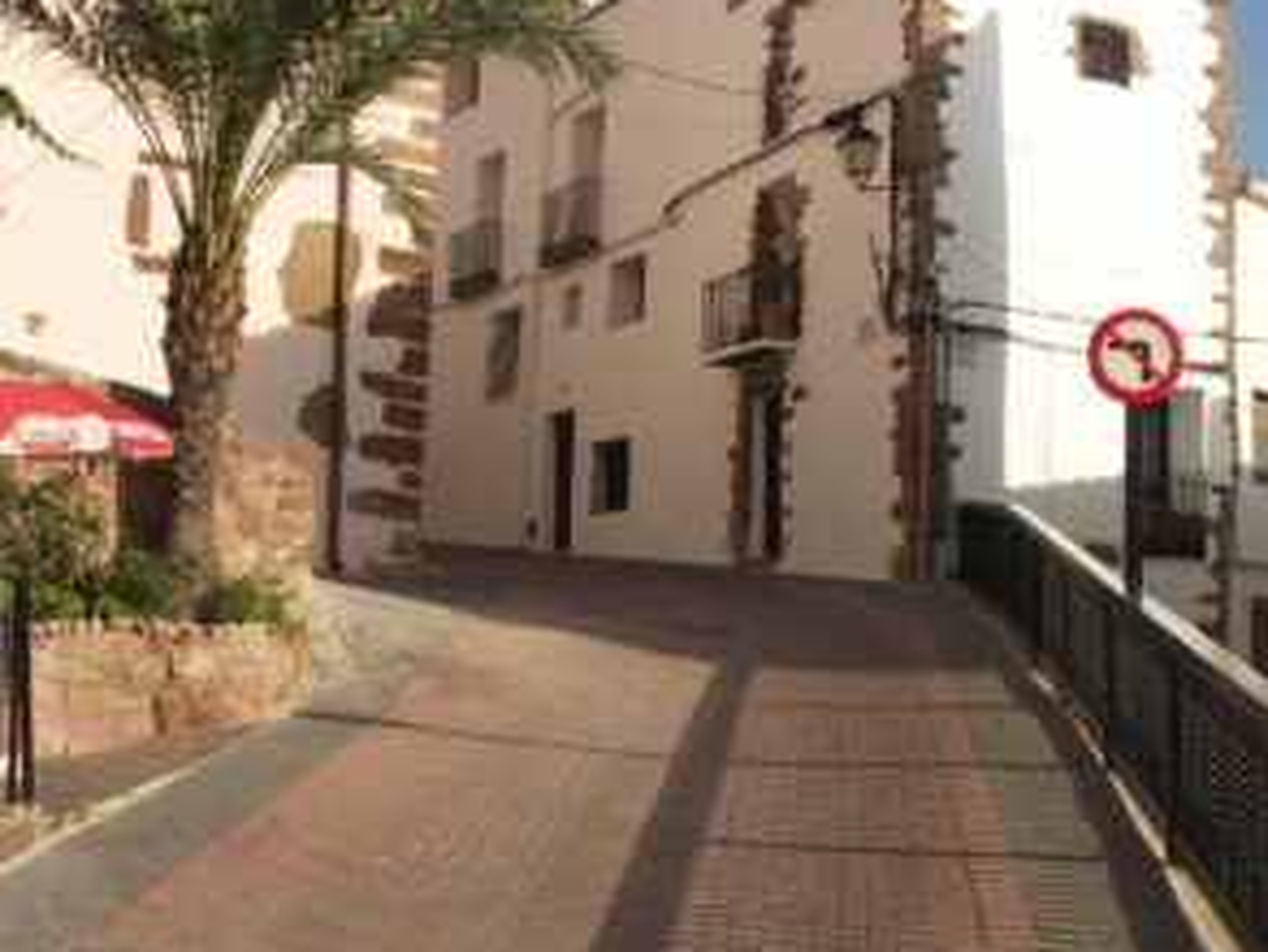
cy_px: 537
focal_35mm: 45
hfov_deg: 42.0
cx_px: 692
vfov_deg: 32.2
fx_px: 1649
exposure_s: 1/200
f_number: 5.6
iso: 50
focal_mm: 8.5
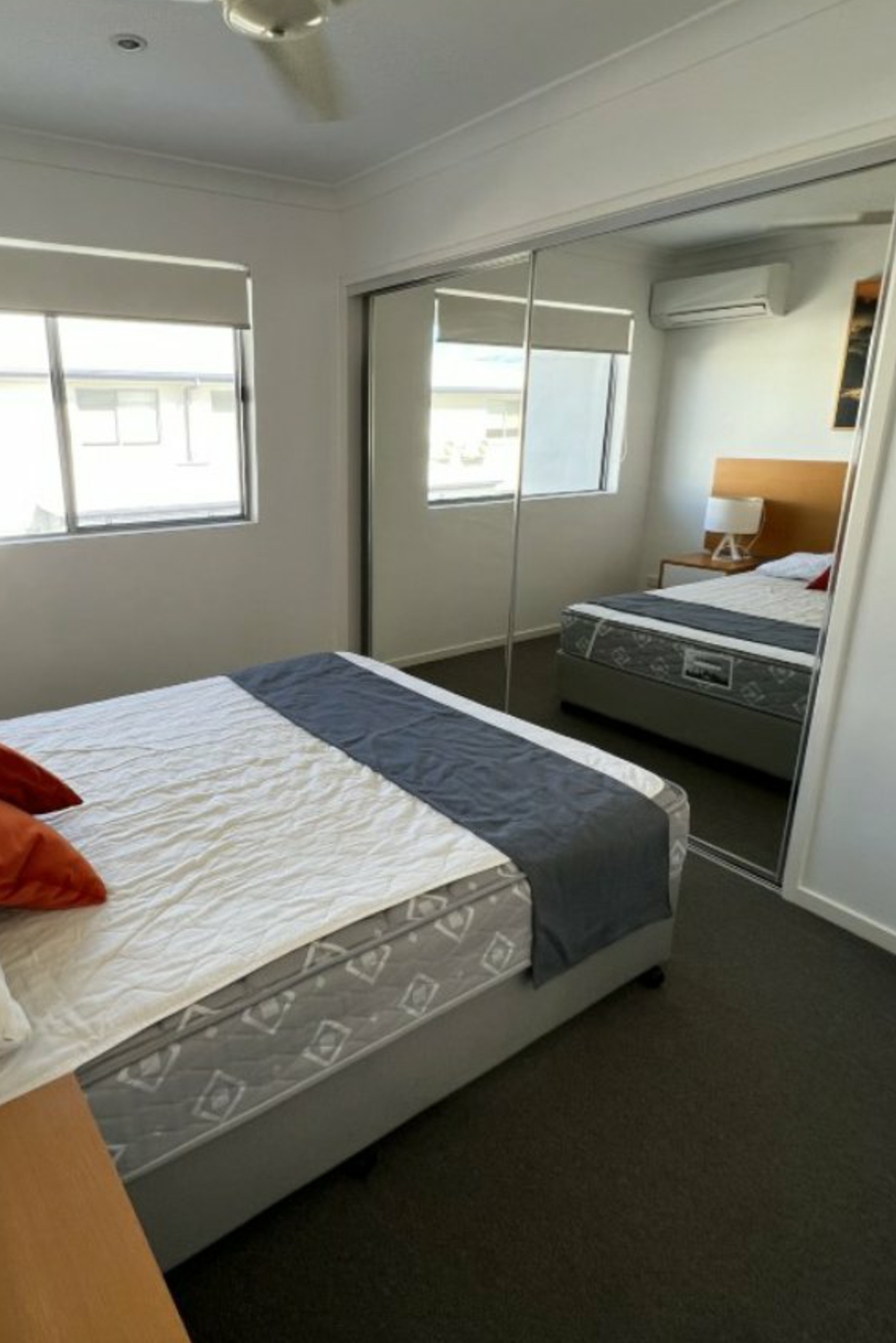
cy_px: 641
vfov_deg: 86.8
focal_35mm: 19
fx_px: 709
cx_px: 332
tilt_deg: -15.3
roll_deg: +1.0
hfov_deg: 63.6
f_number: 1.8
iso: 32
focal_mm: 1.57
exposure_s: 1/108
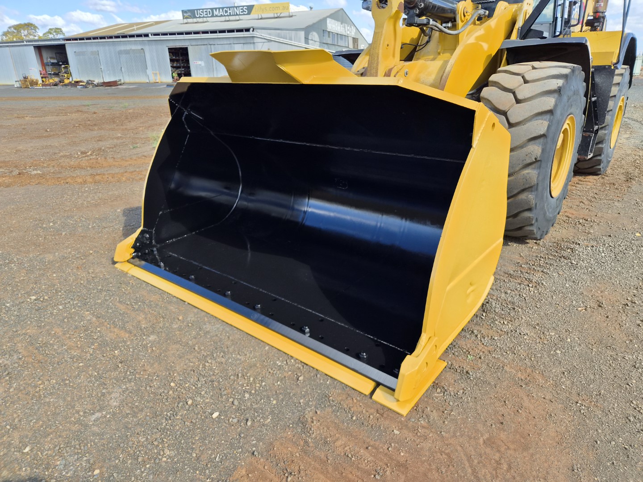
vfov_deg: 58.9
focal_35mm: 23
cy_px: 241
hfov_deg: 73.9
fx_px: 427
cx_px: 322
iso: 80
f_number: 1.8
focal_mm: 5.4
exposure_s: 1/1524
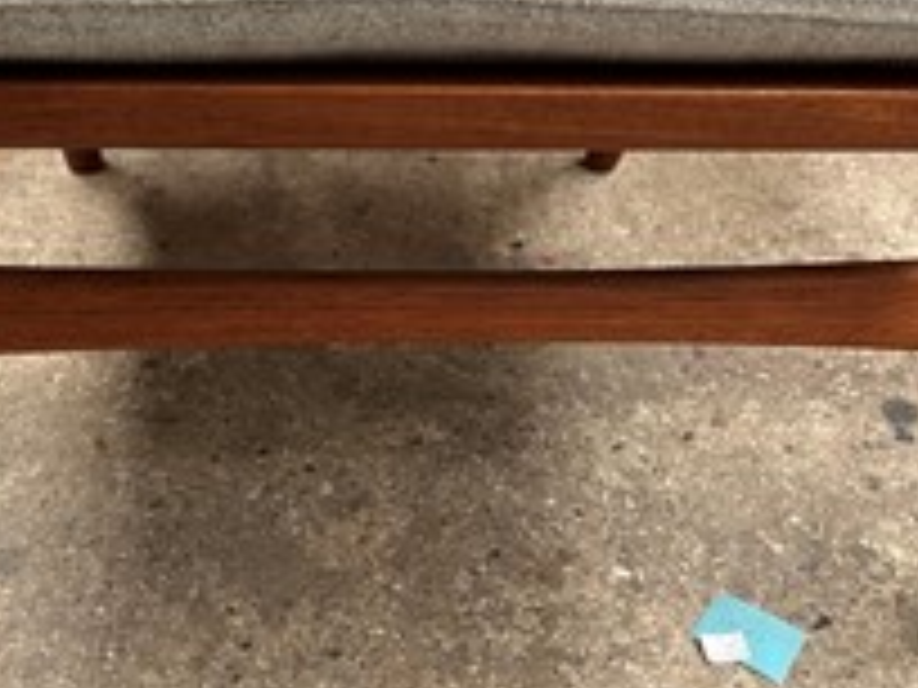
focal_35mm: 51
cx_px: 405
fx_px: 1352
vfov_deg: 28.2
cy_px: 175
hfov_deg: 37.4
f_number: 1.6
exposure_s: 1/50
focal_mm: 5.1
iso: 160
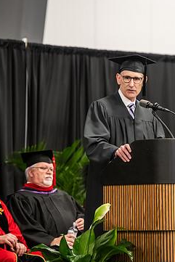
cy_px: 127
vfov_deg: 7.1
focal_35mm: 289
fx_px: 2105
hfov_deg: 4.8
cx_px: 155
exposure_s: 1/200
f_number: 3.2
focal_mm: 180
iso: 4000
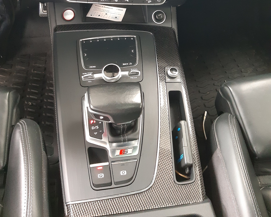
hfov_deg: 52.8
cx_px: 136
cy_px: 36
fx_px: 273
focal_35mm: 34
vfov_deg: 41.1
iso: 500
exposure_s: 1/25
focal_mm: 3.92
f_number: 1.7
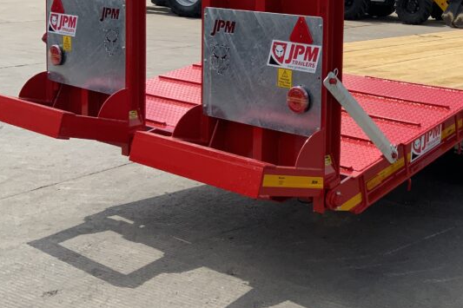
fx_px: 746
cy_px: 27
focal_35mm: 58
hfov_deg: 33.1
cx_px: 397
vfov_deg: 22.7
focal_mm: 3
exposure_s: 1/2538
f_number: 1.8
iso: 20
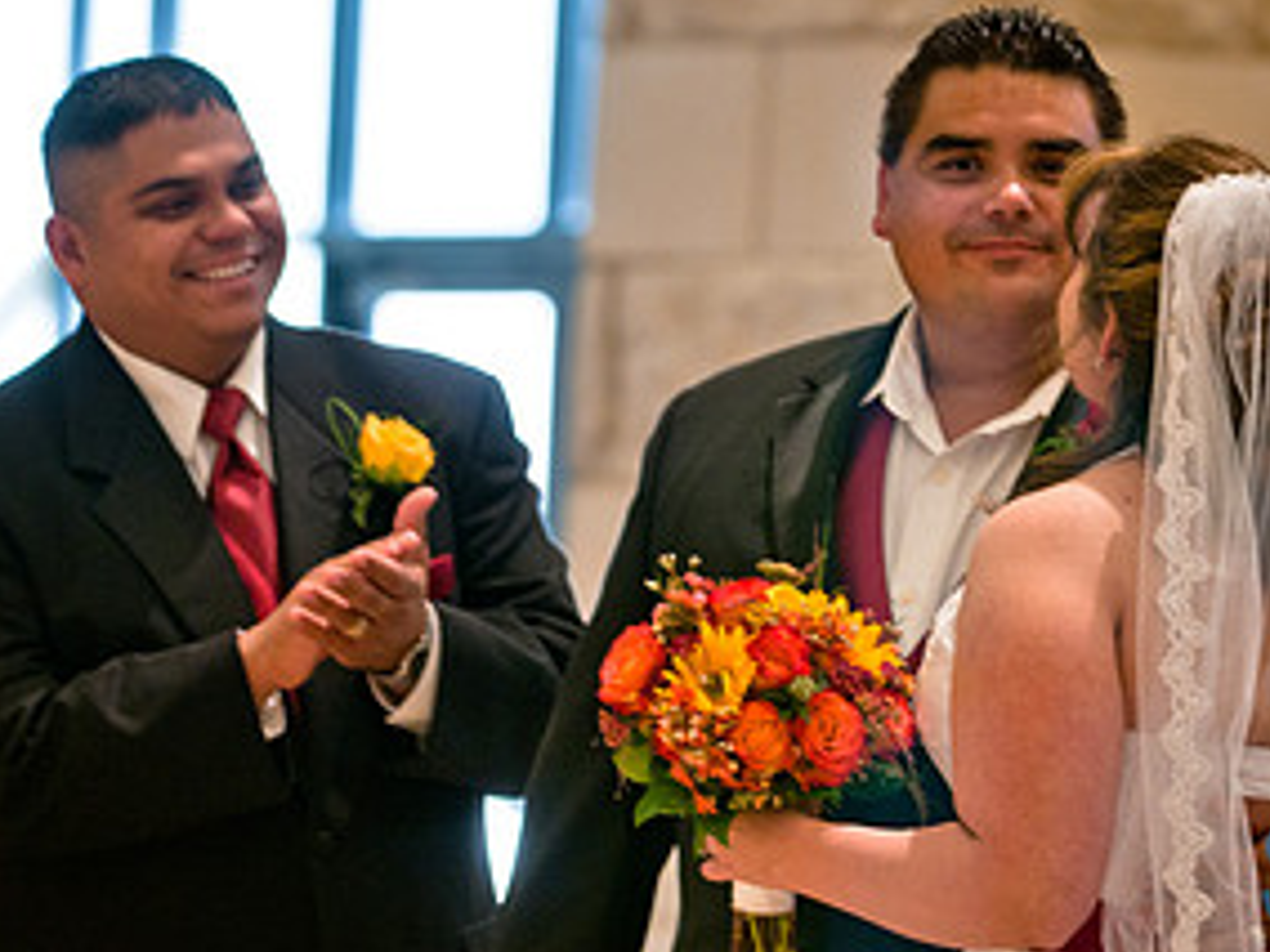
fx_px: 14015
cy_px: 244
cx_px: 680
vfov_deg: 3.9
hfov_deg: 5.2
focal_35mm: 382
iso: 400
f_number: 2.8
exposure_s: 1/100
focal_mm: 130
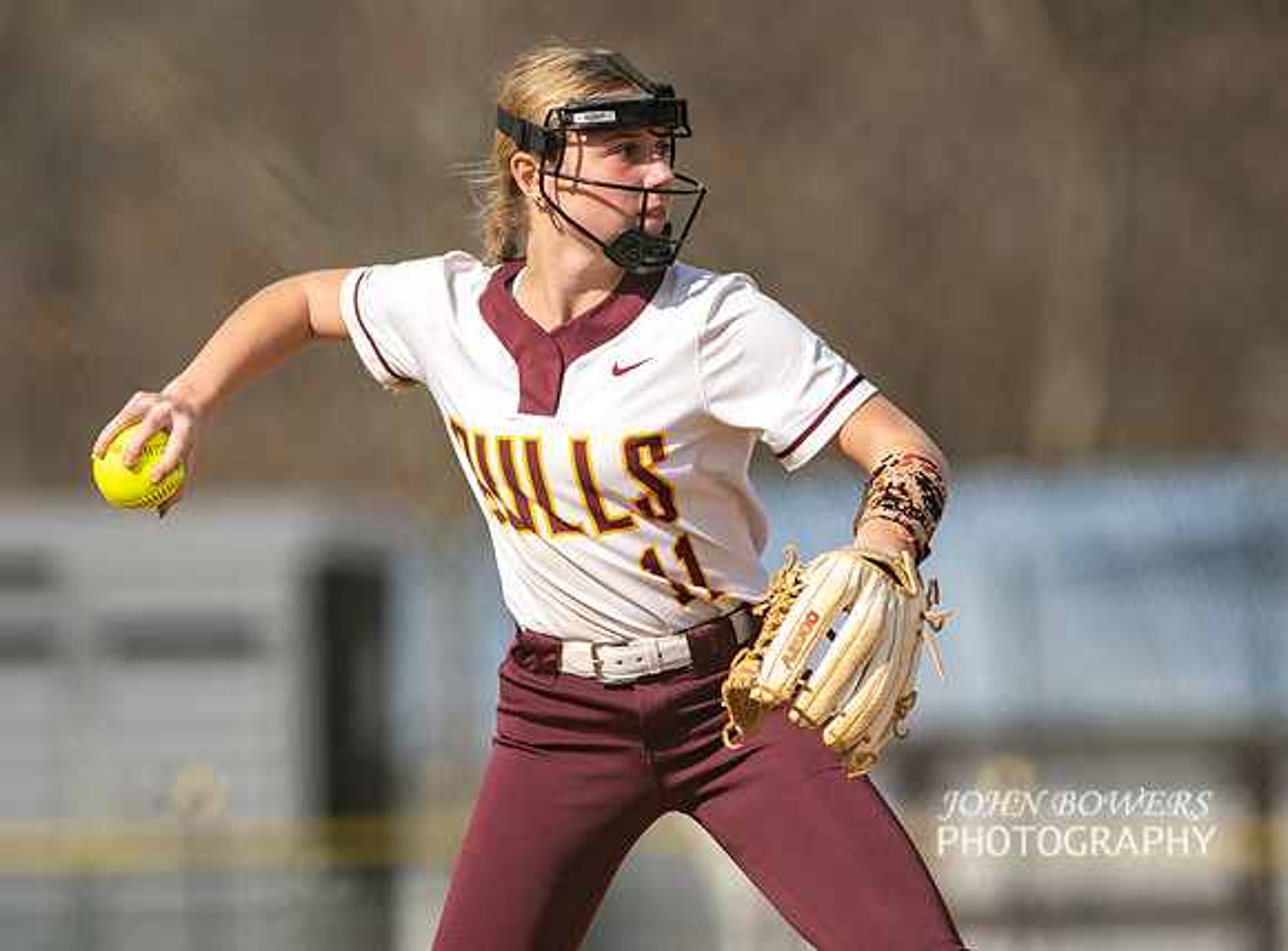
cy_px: 443
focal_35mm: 475
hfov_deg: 4.2
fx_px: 17565
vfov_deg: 3.1
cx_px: 581
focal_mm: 300
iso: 90
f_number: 2.8
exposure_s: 1/3200
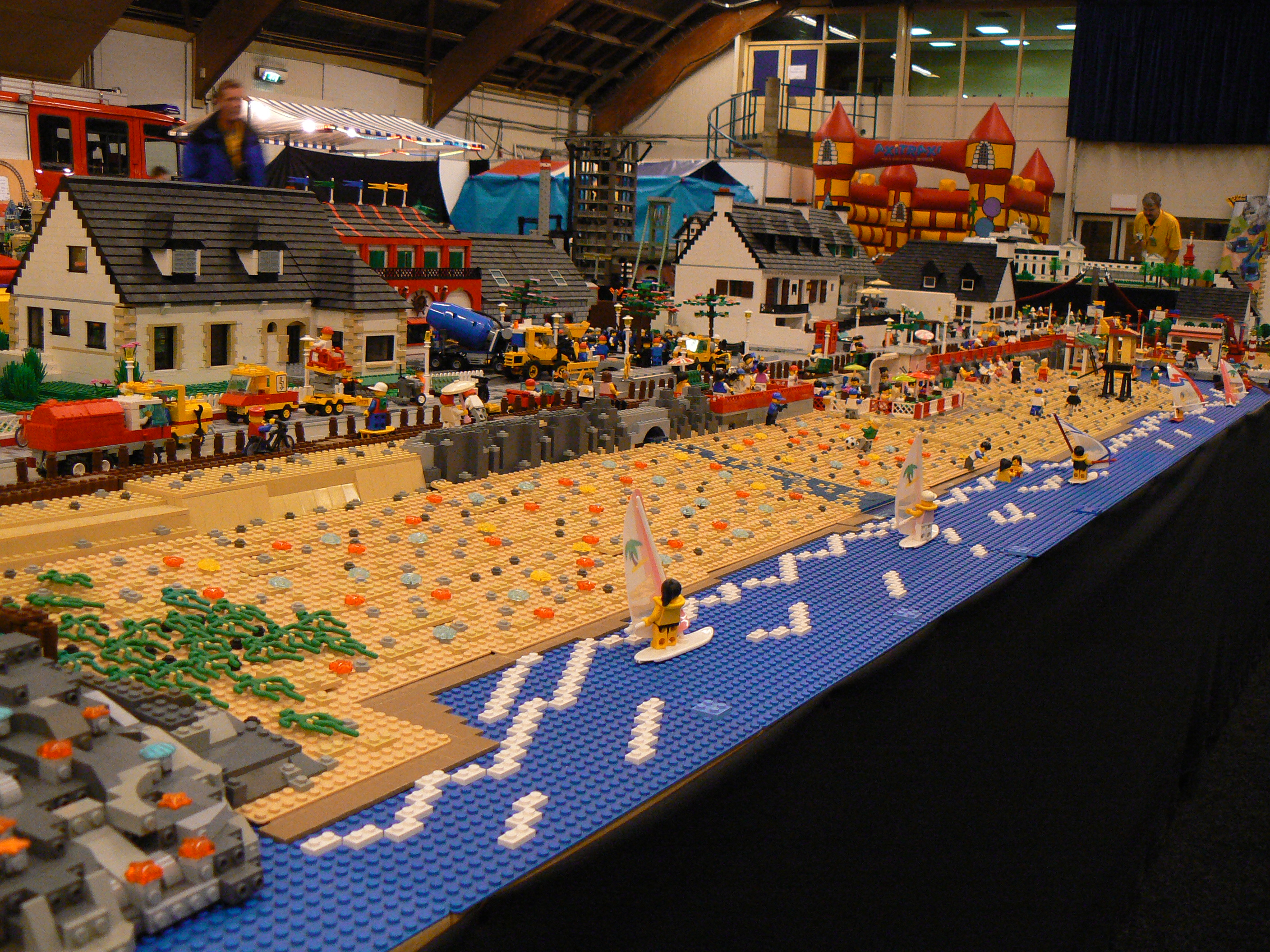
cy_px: 476
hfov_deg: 51.4
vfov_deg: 39.7
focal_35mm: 36
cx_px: 635
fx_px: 1321
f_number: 2.8
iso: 200
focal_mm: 6
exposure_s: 1/13
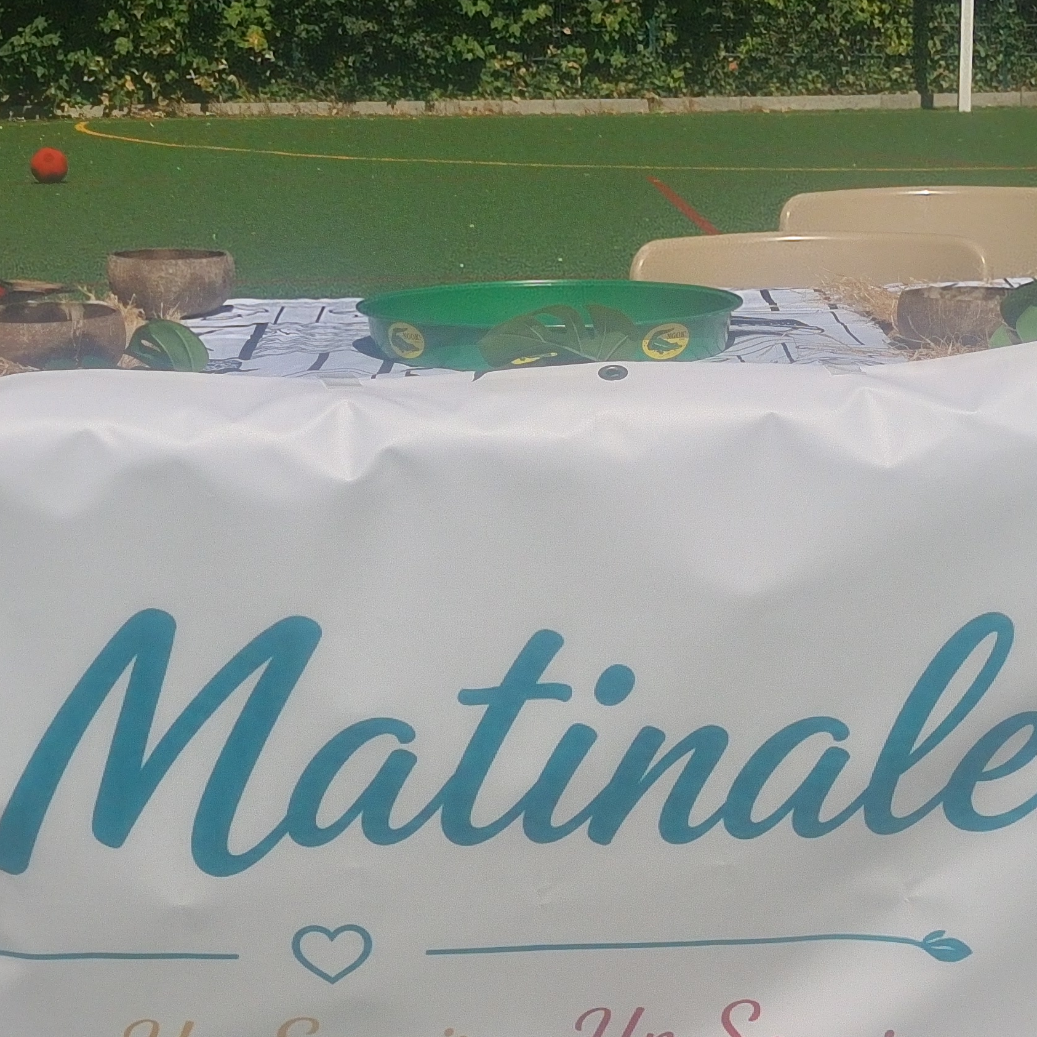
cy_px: 771
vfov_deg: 30.6
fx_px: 1864
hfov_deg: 31.1
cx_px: 577
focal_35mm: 55
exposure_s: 1/10870
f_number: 1.8
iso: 50
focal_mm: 5.4
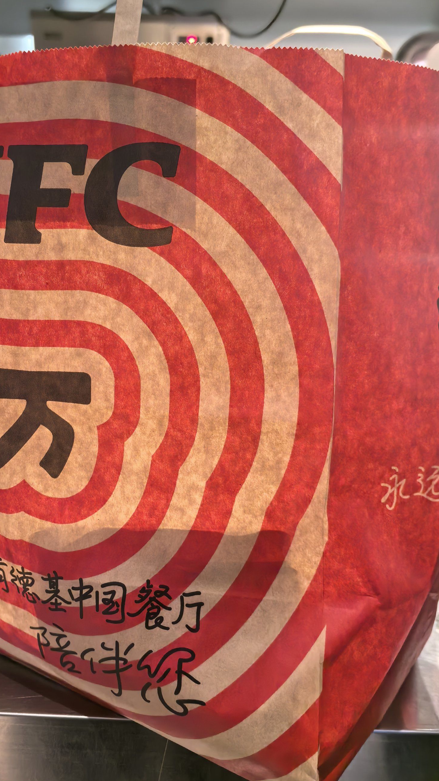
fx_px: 641
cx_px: 190
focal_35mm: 31
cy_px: 375
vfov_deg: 62.6
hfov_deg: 37.7
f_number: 2
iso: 250
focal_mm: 5.75
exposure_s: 1/100
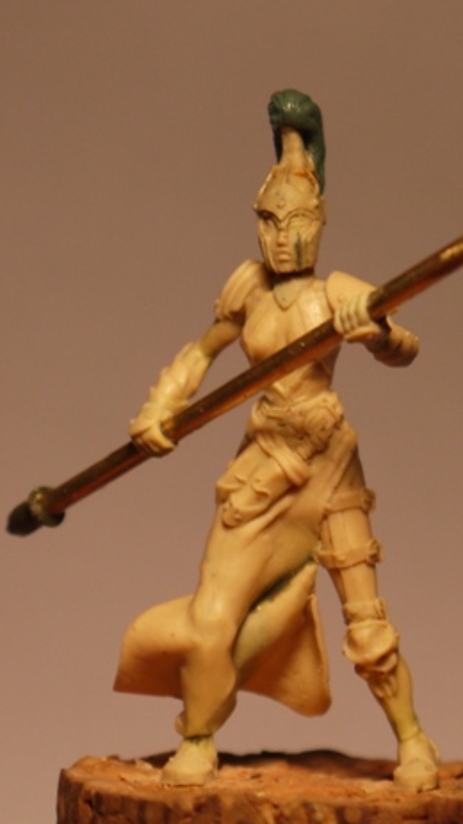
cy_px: 412
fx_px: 2291
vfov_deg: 20.4
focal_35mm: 105
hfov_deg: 11.4
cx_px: 447
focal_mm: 36
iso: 200
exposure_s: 1/80
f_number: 5.3
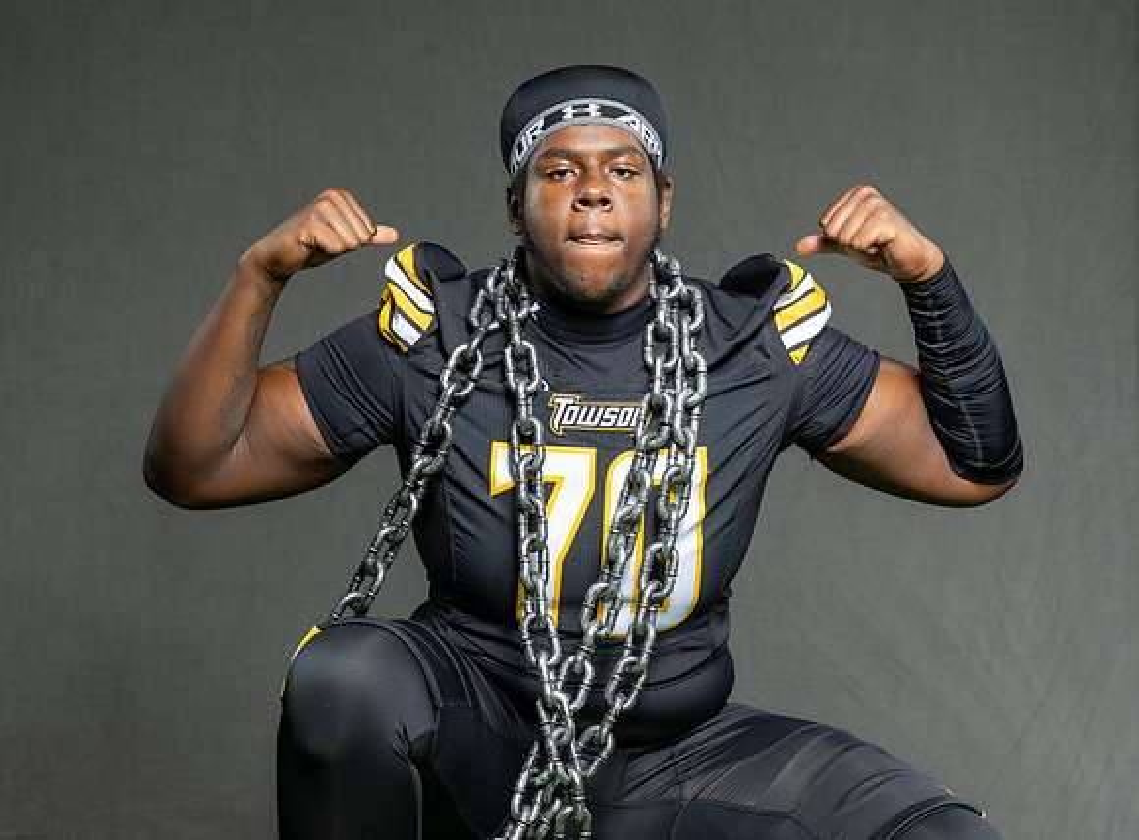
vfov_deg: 12.6
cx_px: 673
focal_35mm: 116
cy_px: 344
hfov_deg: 17.0
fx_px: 3808
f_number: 7.1
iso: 200
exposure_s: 1/200
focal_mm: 92
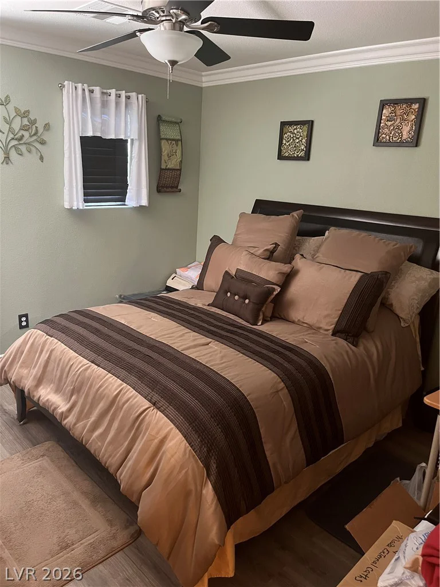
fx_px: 441
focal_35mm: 26
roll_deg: -2.6
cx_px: 220
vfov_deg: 67.3
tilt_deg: -16.9
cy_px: 294
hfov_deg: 53.1
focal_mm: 5.1
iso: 500
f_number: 1.6
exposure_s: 1/30
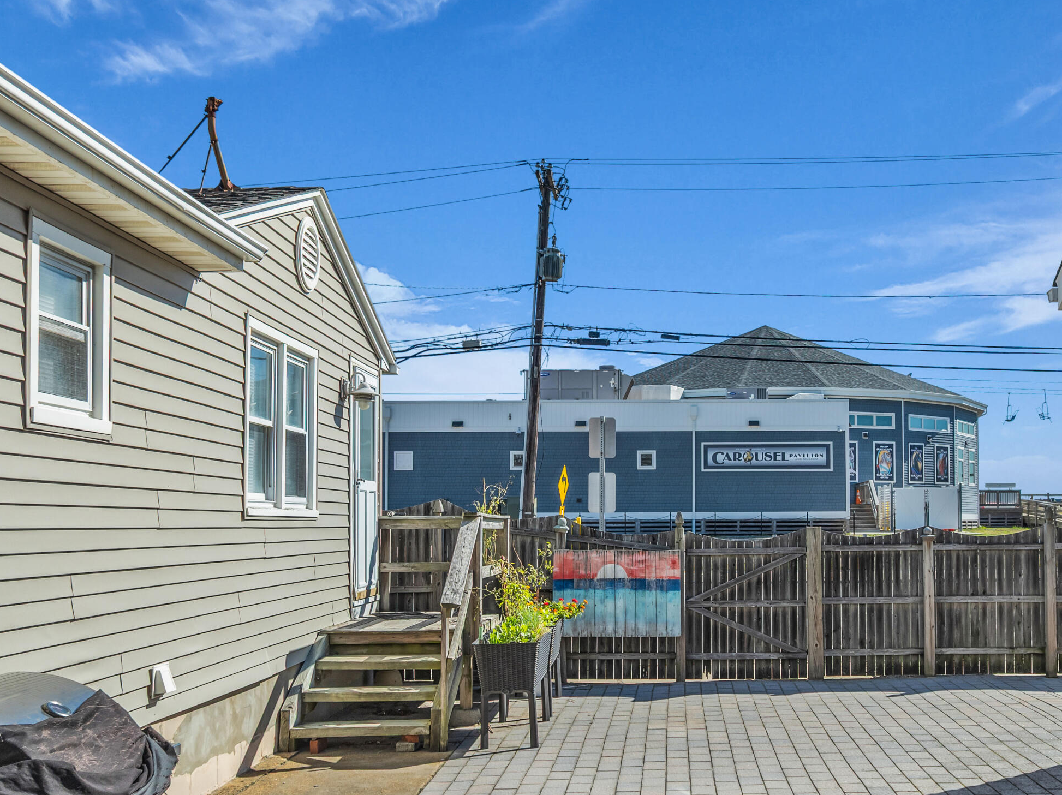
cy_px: 500
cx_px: 685
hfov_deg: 49.5
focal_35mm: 37
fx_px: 1134
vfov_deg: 38.4
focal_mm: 12.29
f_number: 2.8
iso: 130
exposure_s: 1/320
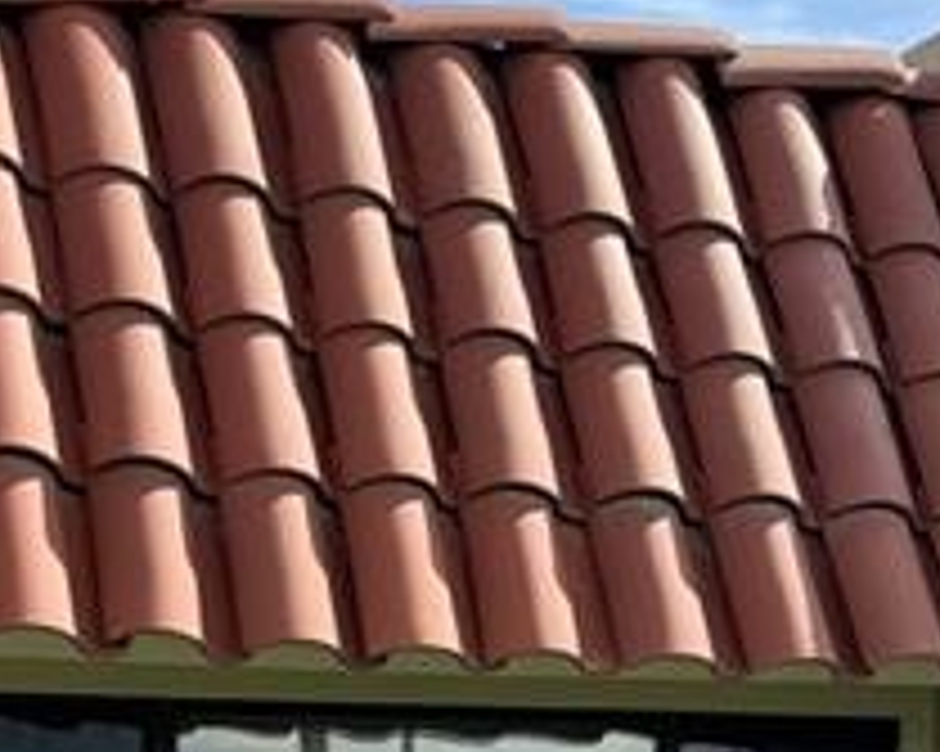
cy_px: 1216
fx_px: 2391
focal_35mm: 86
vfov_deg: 16.0
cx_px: 63
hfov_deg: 21.6
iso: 80
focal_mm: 6.86
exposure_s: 1/2506
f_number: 1.78
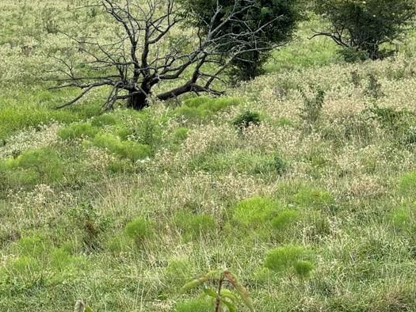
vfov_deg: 6.4
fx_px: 2813
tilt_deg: -4.5
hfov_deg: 8.4
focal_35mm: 234
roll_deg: +0.9
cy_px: 127
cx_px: 107
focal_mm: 15.66
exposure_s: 1/279
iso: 50
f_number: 2.8
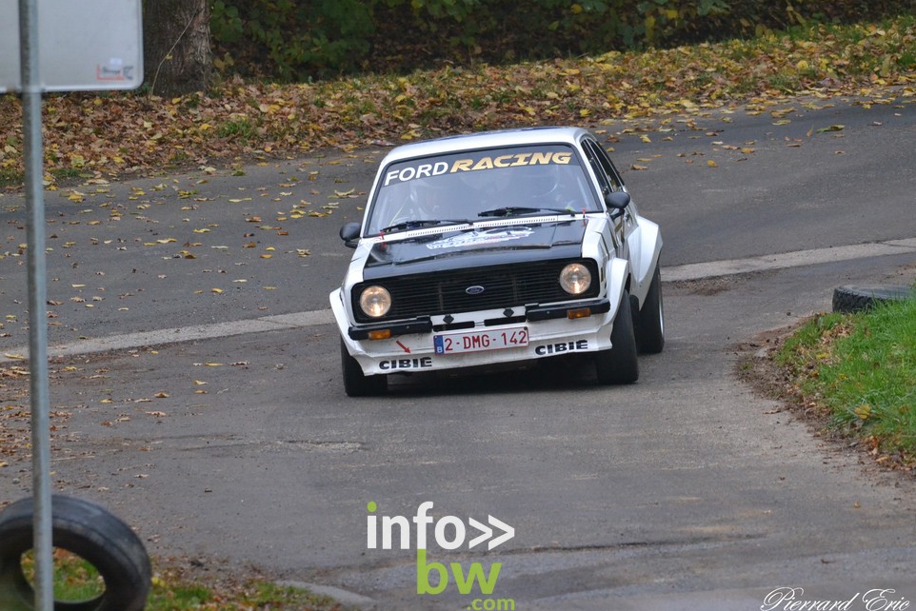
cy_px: 316
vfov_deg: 2.9
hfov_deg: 4.3
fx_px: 12191
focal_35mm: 479
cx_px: 441
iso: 2200
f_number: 6
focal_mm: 300
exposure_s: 1/500
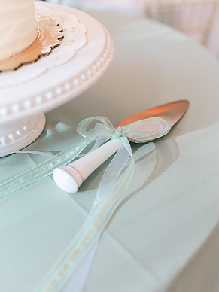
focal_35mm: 39
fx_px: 329
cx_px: 111
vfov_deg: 47.9
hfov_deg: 36.8
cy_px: 144
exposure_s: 1/125
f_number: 2.8
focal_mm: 35
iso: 320
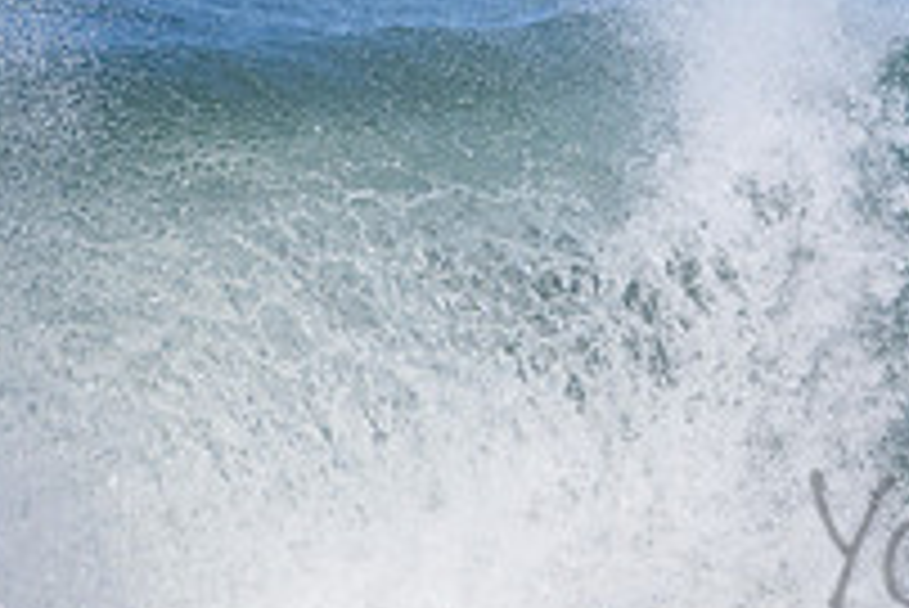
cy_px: 502
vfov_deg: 0.6
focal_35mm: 2153
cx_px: 1274
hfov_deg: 1.0
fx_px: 54400
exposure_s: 1/2000
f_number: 5.6
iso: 500
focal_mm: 500
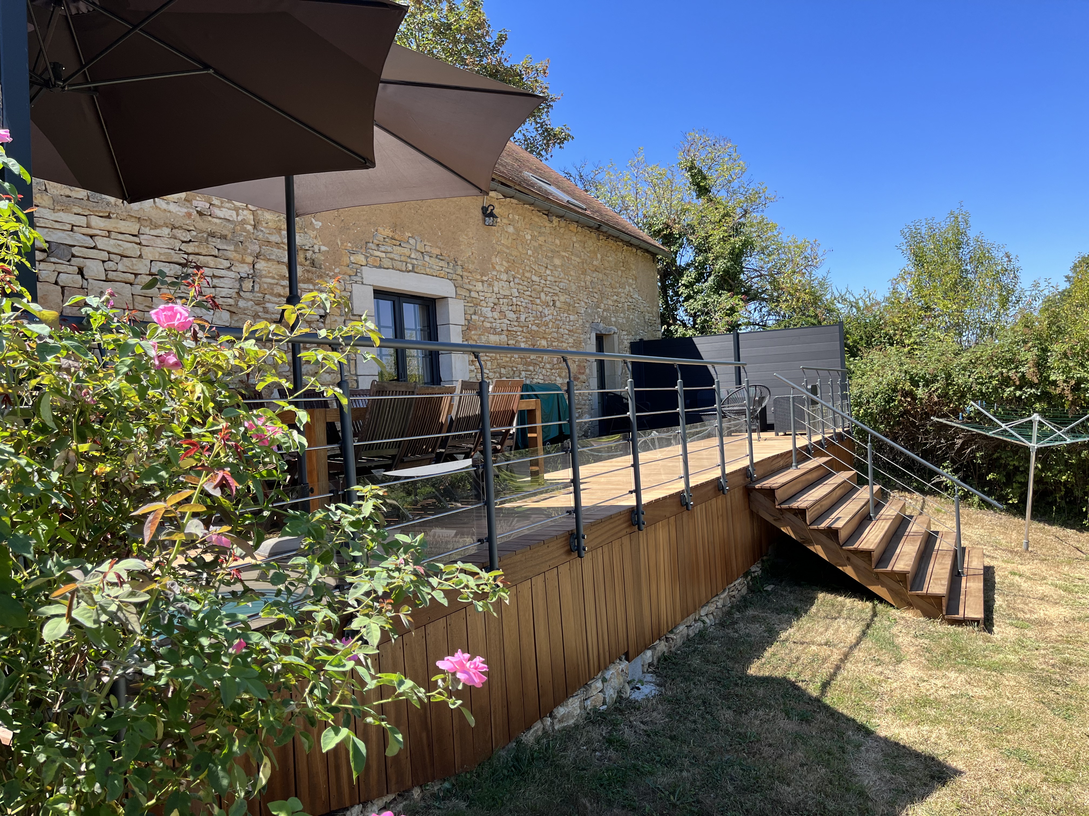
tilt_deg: -0.1
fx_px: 818
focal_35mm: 26
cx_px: 544
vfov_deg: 53.1
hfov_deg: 67.3
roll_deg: +3.8
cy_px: 408
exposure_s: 1/891
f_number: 1.6
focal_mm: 5.1
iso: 50
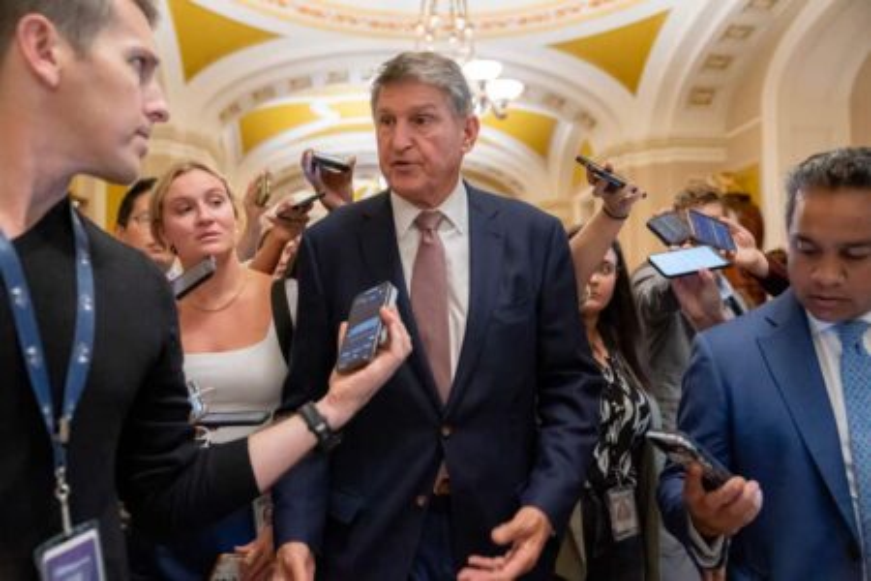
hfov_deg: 60.3
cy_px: 290
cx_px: 436
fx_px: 750
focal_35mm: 31
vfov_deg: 42.3
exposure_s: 1/200
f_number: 2.8
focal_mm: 31
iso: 6400
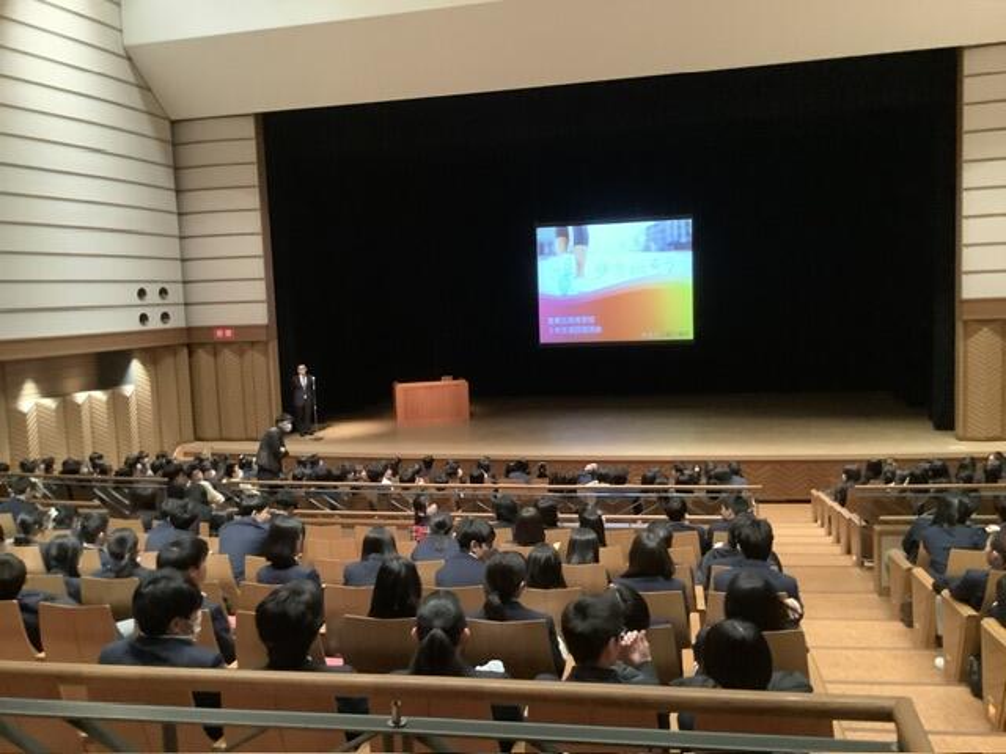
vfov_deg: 45.4
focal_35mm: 31
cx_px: 503
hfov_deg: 58.4
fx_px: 901
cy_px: 377
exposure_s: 1/17
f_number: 2.4
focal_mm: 3.3
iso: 640
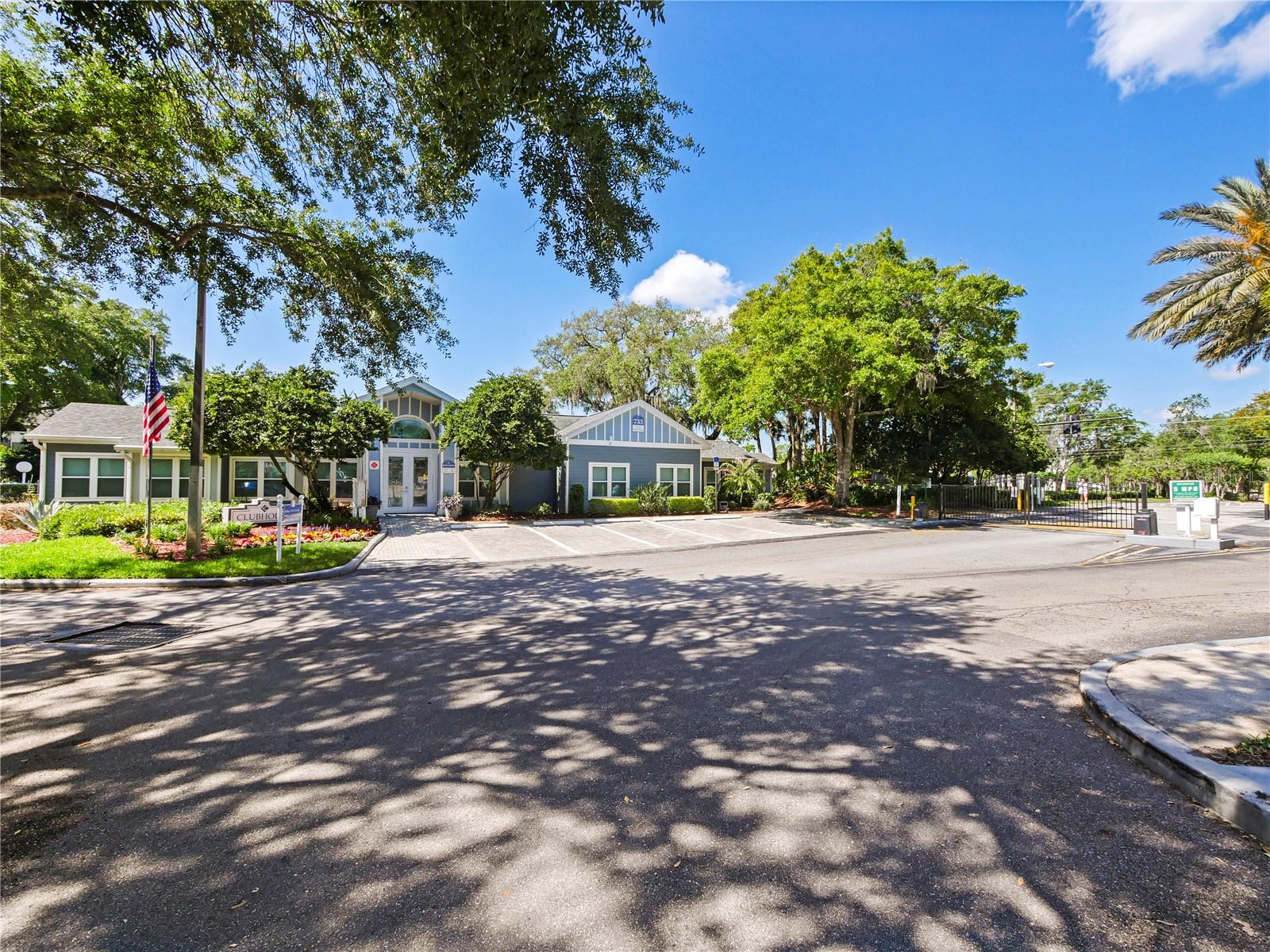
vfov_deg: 85.7
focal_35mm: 14
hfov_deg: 102.1
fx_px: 514
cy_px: 476
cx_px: 635
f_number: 6.3
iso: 200
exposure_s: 1/320
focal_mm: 7
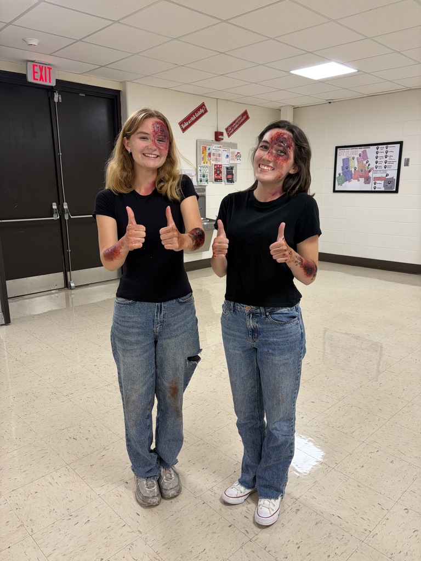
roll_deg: -0.1
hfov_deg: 53.1
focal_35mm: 26
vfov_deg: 67.3
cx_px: 210
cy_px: 280
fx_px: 422
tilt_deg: -12.8
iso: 80
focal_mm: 5.96
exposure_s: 1/60
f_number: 1.6
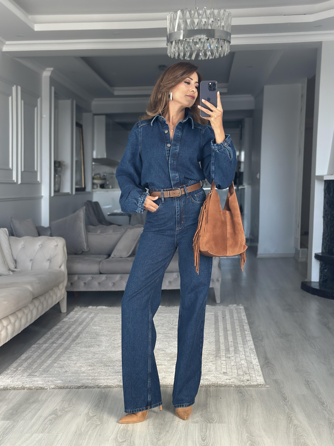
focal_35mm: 48
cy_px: 223
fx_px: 618
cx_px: 167
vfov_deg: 39.7
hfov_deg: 30.3
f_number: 1.78
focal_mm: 6.86
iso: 100
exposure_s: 1/172
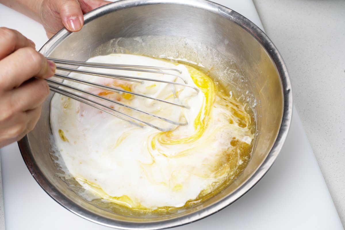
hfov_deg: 33.4
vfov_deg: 22.6
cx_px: 172
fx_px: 575
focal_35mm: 60
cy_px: 115
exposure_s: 1/160
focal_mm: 60
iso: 200
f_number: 11
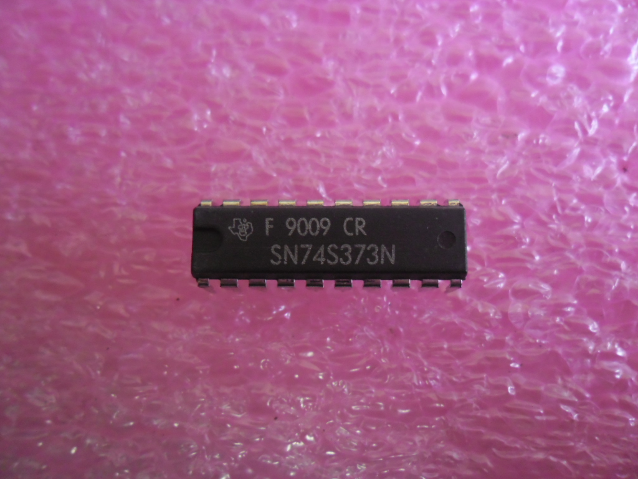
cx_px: 319
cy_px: 240
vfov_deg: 51.4
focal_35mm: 27
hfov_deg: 65.3
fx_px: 498
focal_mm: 4.9
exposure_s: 1/21
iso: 400
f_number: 3.5
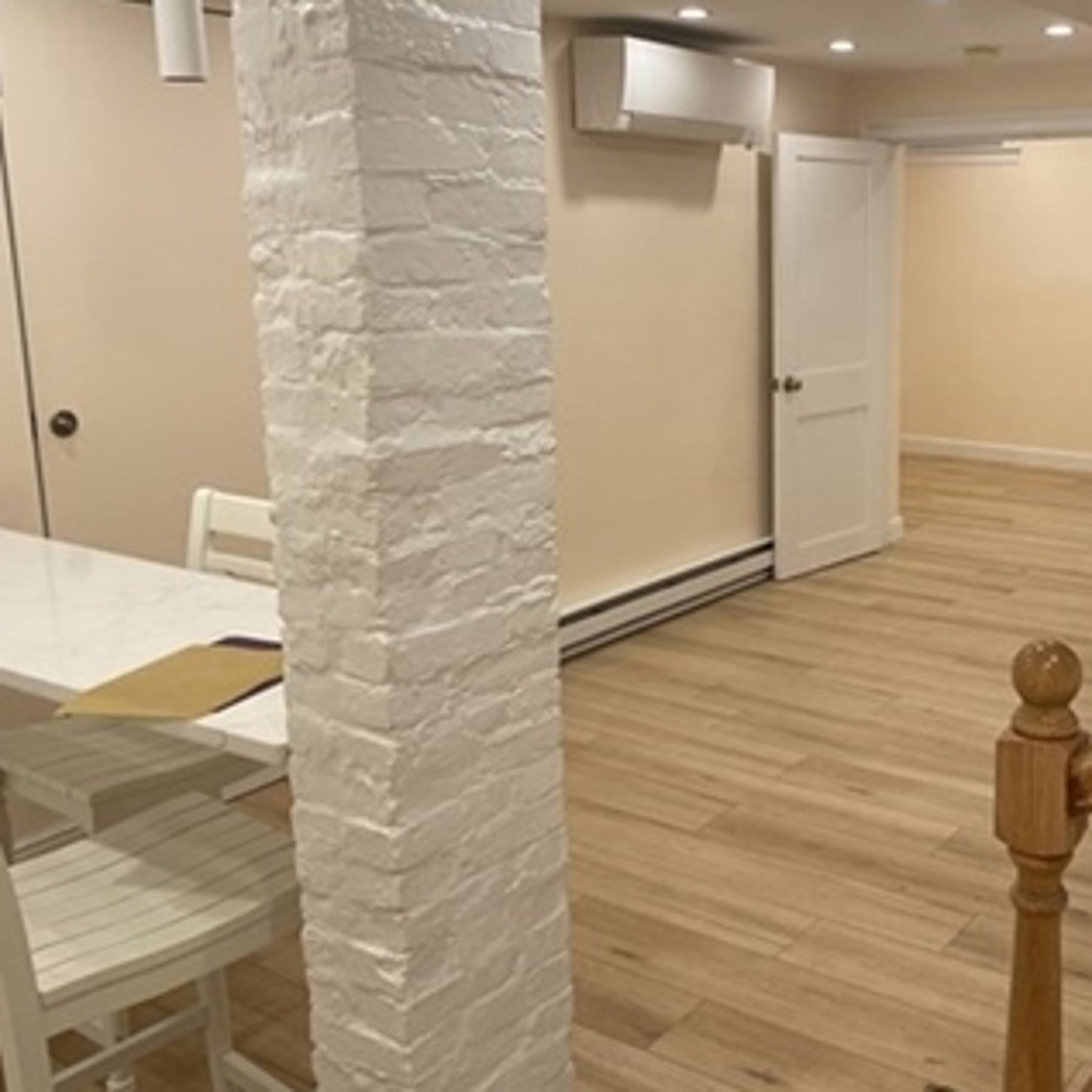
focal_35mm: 37
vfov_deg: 44.9
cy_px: 498
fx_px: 1321
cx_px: 818
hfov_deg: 43.5
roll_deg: -0.1
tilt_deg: -11.0
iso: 80
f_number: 1.6
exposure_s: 1/120
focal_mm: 4.2
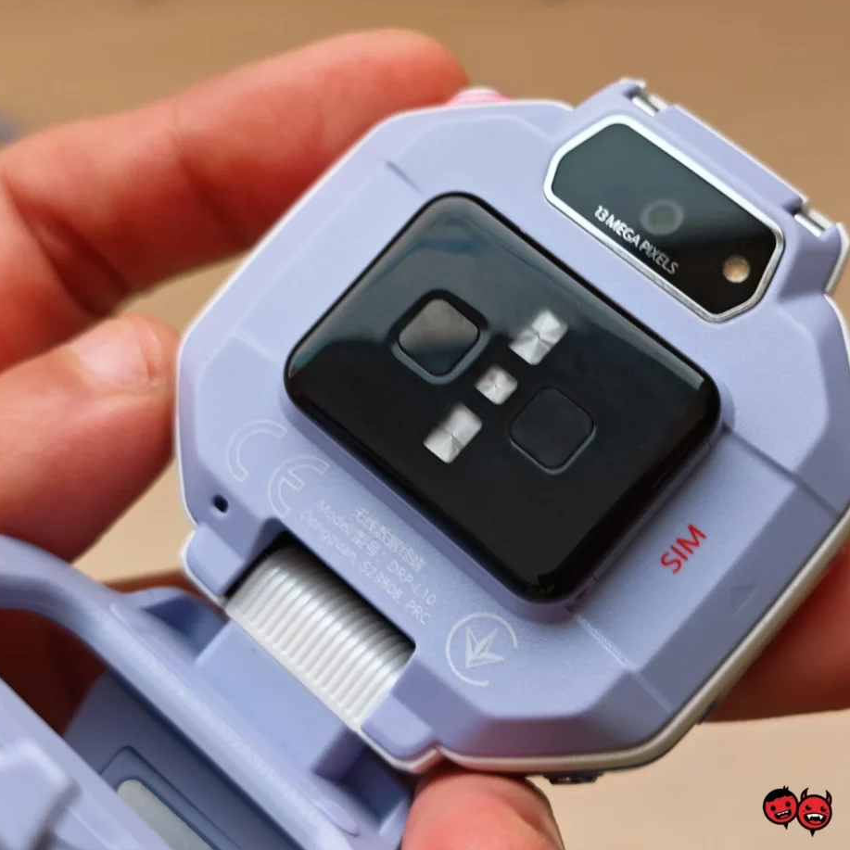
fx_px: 1528
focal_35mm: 55
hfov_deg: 30.9
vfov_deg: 31.1
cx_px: 536
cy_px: 422
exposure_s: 1/50
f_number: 1.6
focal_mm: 5.4
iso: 160
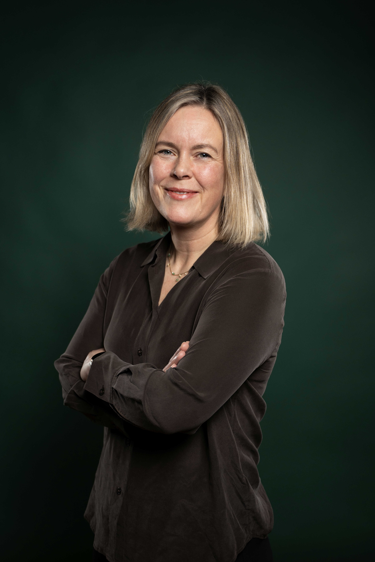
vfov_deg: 41.9
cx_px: 186
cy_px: 275
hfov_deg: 28.6
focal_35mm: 47
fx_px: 734
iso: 800
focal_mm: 46
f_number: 2.8
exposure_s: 1/320
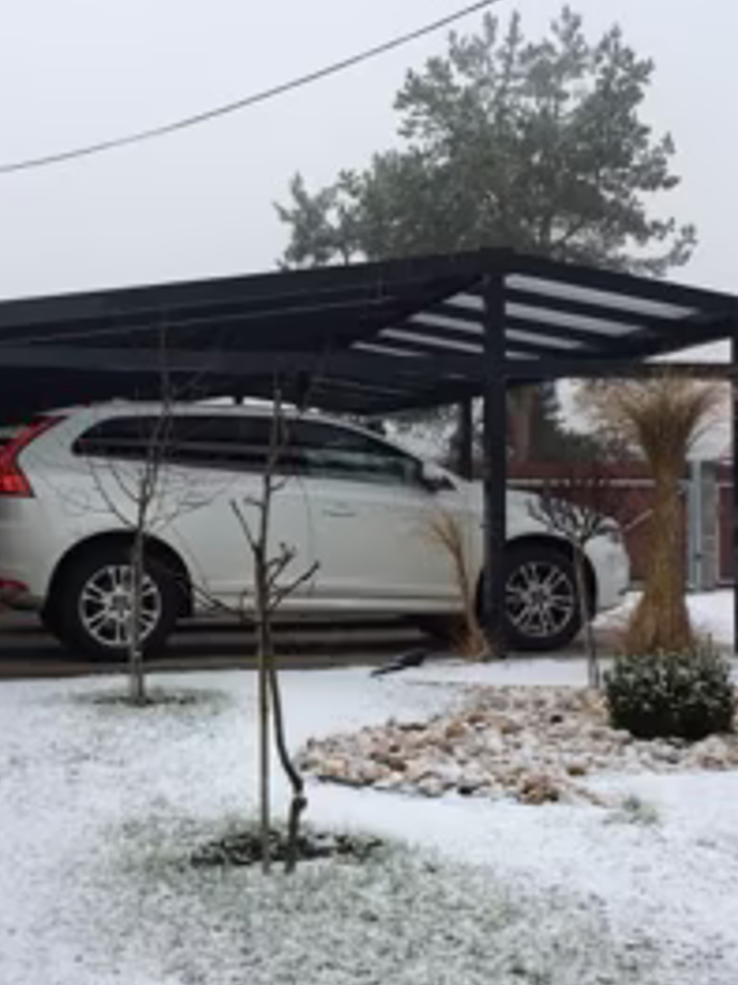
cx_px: 330
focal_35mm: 53
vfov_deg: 36.2
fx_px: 1508
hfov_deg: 27.5
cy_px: 461
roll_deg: +1.4
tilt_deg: +1.1
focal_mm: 4.15
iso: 50
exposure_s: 1/100
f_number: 2.2
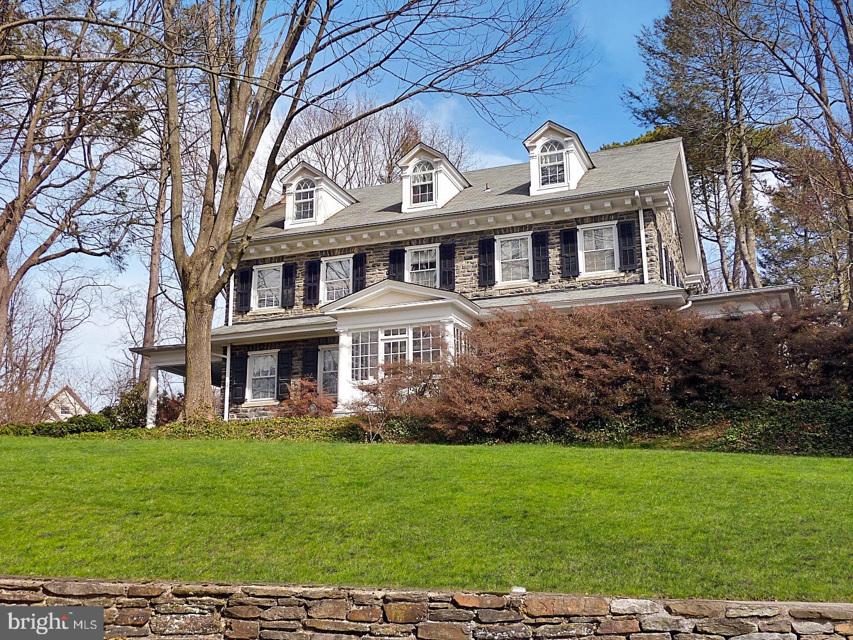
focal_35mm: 38
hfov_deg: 49.0
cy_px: 320
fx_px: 936
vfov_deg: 37.7
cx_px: 426
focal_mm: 5.3
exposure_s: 1/500
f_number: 4
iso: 80
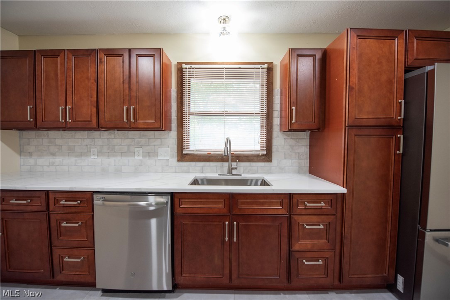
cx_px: 225
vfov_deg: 81.2
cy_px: 150
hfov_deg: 104.2
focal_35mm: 14
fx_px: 175
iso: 1250
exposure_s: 1/100
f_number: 4.5
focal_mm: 14
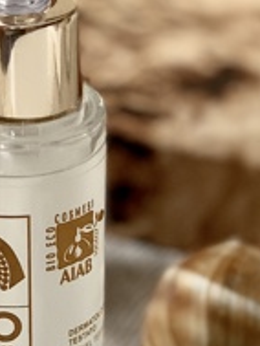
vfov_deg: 7.8
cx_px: 13
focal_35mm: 253
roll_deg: -0.2
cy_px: 3
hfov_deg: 5.9
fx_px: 2531
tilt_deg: -22.1
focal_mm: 6
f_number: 2.4
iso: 64
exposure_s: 1/122
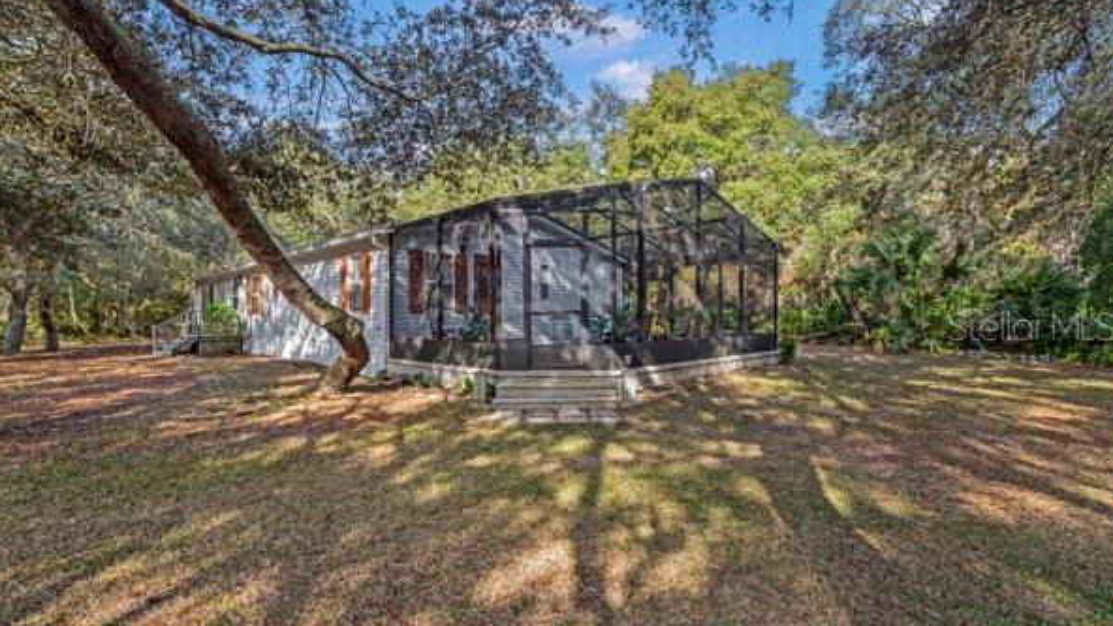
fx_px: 502
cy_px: 325
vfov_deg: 63.9
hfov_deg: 95.9
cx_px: 560
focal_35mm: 17
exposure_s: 1/40
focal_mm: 16
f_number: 8
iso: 400
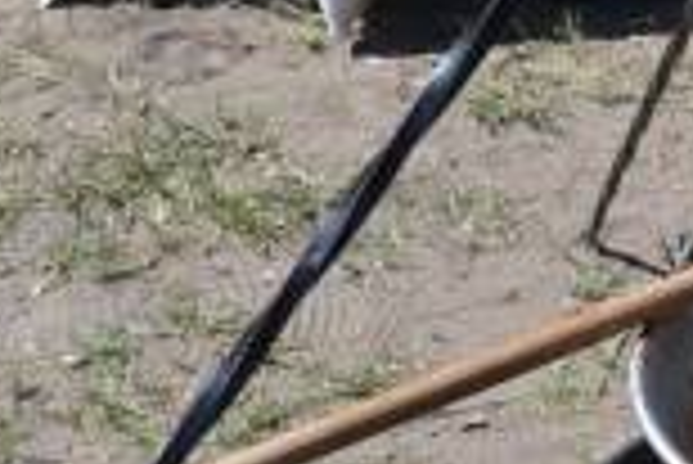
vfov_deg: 8.3
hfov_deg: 12.1
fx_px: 3152
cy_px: 597
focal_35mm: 164
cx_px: 936
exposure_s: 1/200
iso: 100
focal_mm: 21
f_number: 7.1
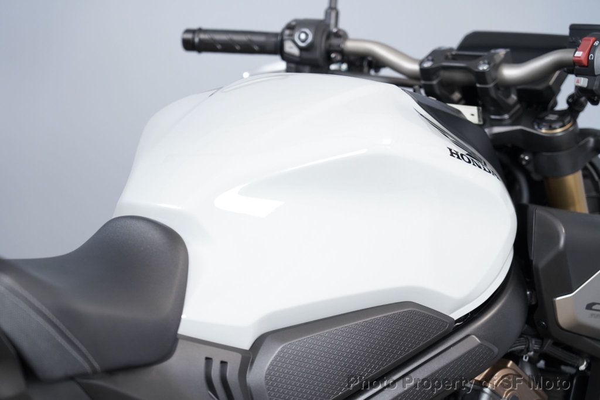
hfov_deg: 19.5
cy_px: 200
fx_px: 1750
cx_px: 300
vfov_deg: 13.0
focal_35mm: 105
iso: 1600
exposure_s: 1/100
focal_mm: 105
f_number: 4
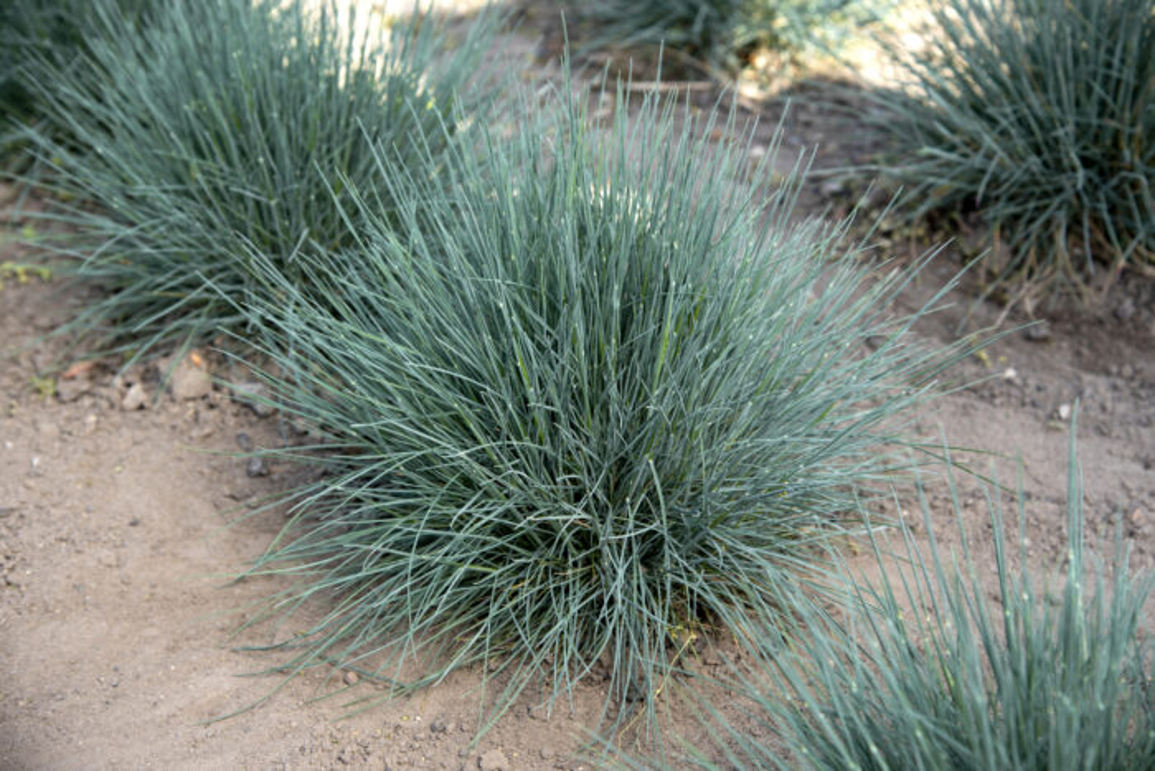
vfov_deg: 19.5
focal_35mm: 70
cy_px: 386
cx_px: 578
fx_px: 2246
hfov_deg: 28.8
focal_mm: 70
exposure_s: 1/160
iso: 100
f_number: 5.6
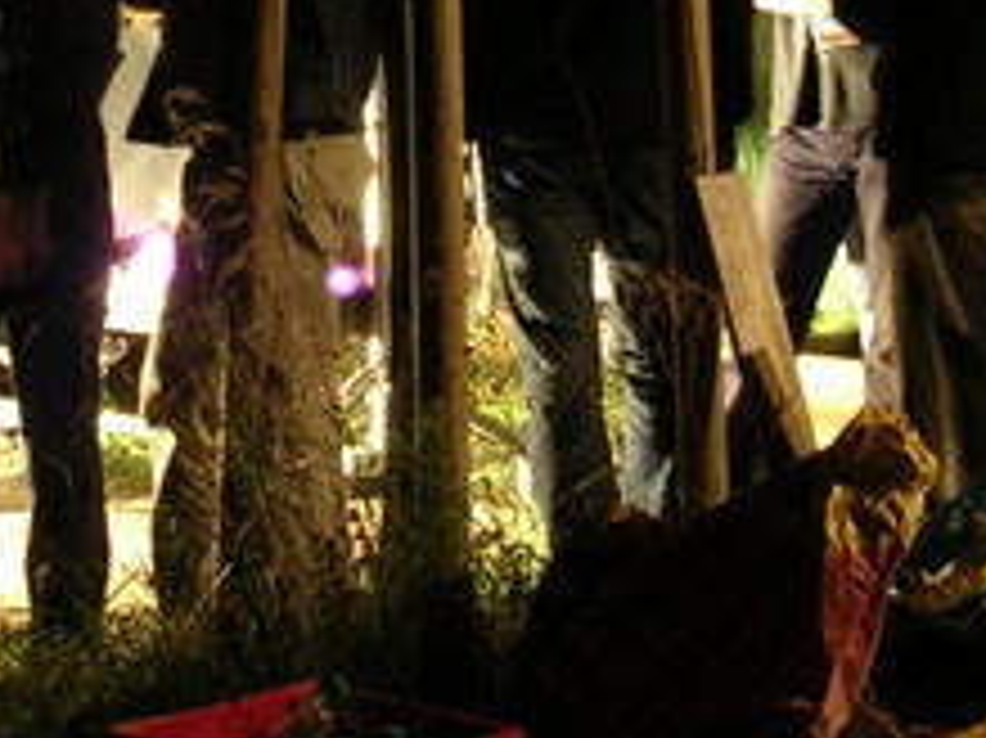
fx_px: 3160
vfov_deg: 13.2
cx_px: 392
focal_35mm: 111
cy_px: 18
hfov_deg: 17.7
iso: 400
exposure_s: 1/1.2
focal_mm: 5.8
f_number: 2.8
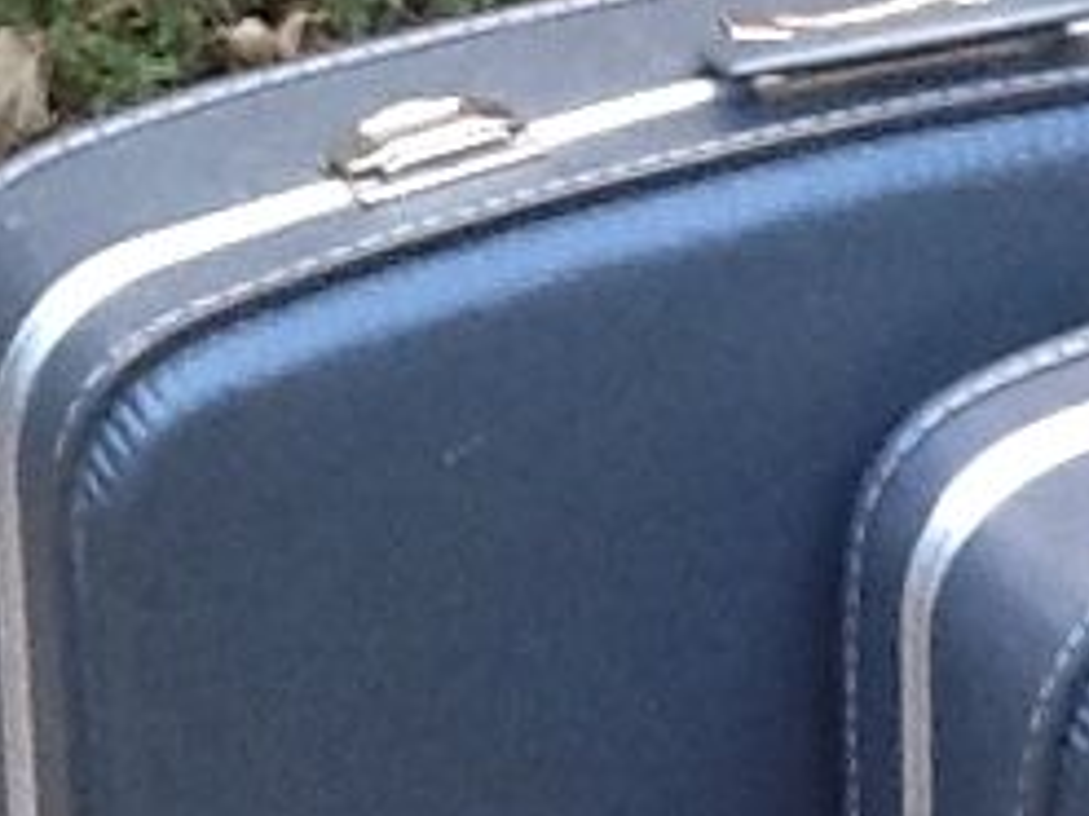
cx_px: 1517
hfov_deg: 11.2
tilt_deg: -27.9
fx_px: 5377
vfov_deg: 8.7
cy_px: 371
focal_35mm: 171
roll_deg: -0.1
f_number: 2.4
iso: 64
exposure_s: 1/60
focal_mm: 2.03
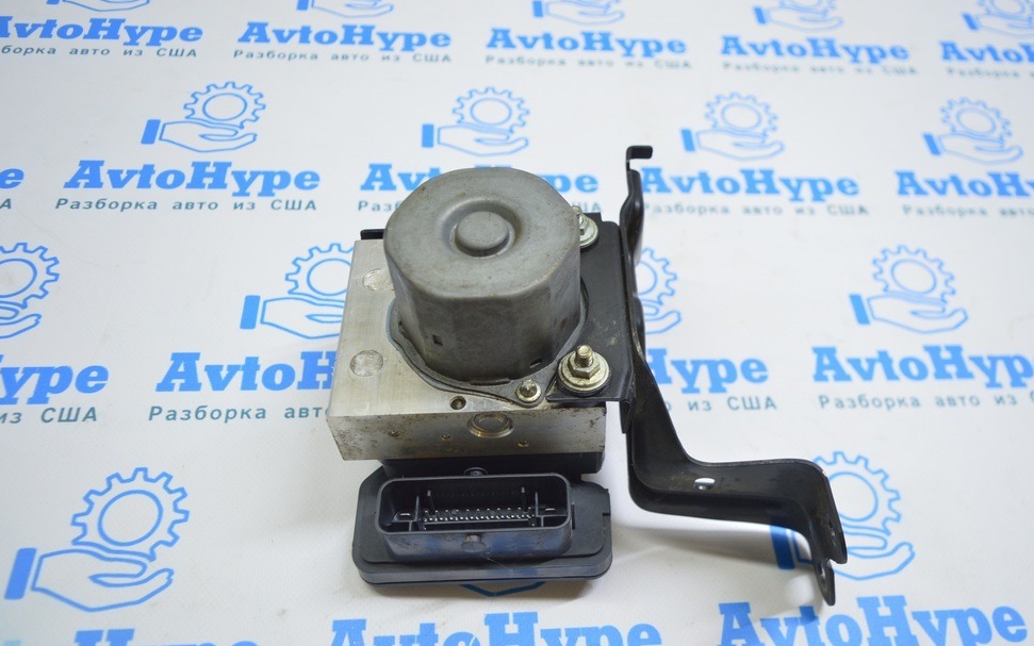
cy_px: 359
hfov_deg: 64.6
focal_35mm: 29
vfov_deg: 43.1
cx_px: 538
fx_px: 817
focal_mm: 18
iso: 400
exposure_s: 1/50
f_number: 3.5
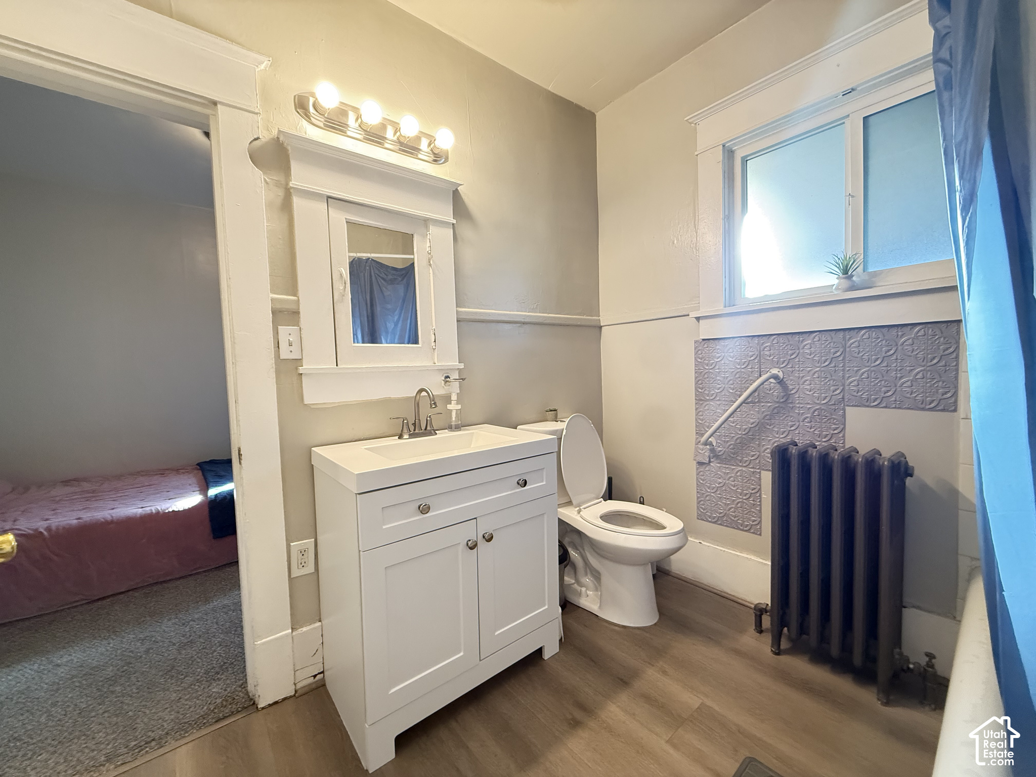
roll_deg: +1.3
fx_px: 419
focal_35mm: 14
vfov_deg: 85.7
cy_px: 388
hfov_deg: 102.1
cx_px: 518
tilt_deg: -3.9
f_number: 2.2
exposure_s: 1/60
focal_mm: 2.22
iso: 640
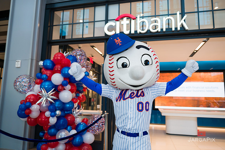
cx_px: 112
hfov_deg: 69.4
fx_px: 162
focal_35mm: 26
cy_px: 75
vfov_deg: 49.5
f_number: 4
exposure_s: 1/200
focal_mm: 26
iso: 500
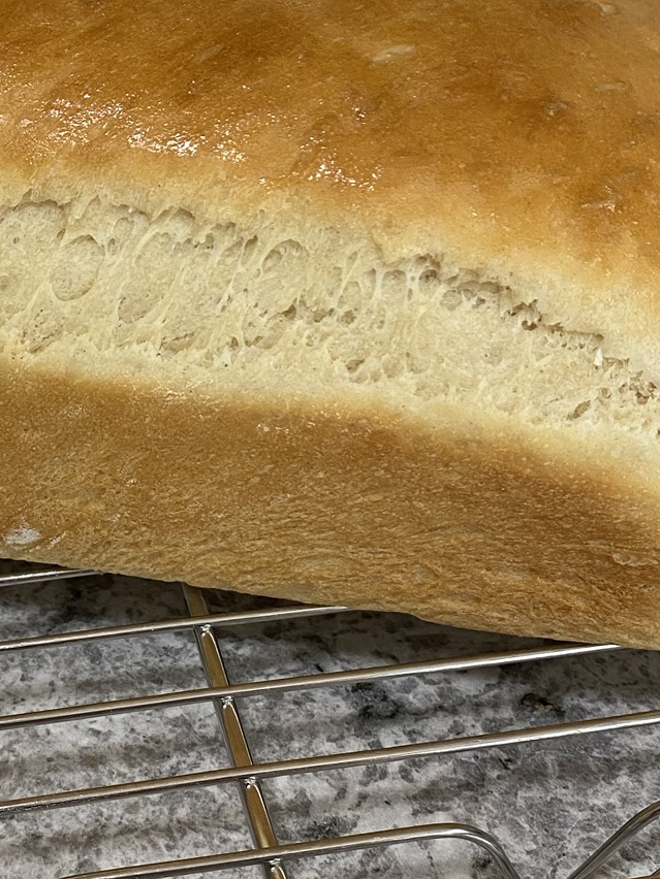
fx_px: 1551
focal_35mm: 61
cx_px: 94
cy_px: 321
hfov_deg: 23.5
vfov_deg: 31.5
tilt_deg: -35.1
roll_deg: +1.5
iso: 125
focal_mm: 4.25
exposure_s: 1/60
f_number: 1.8
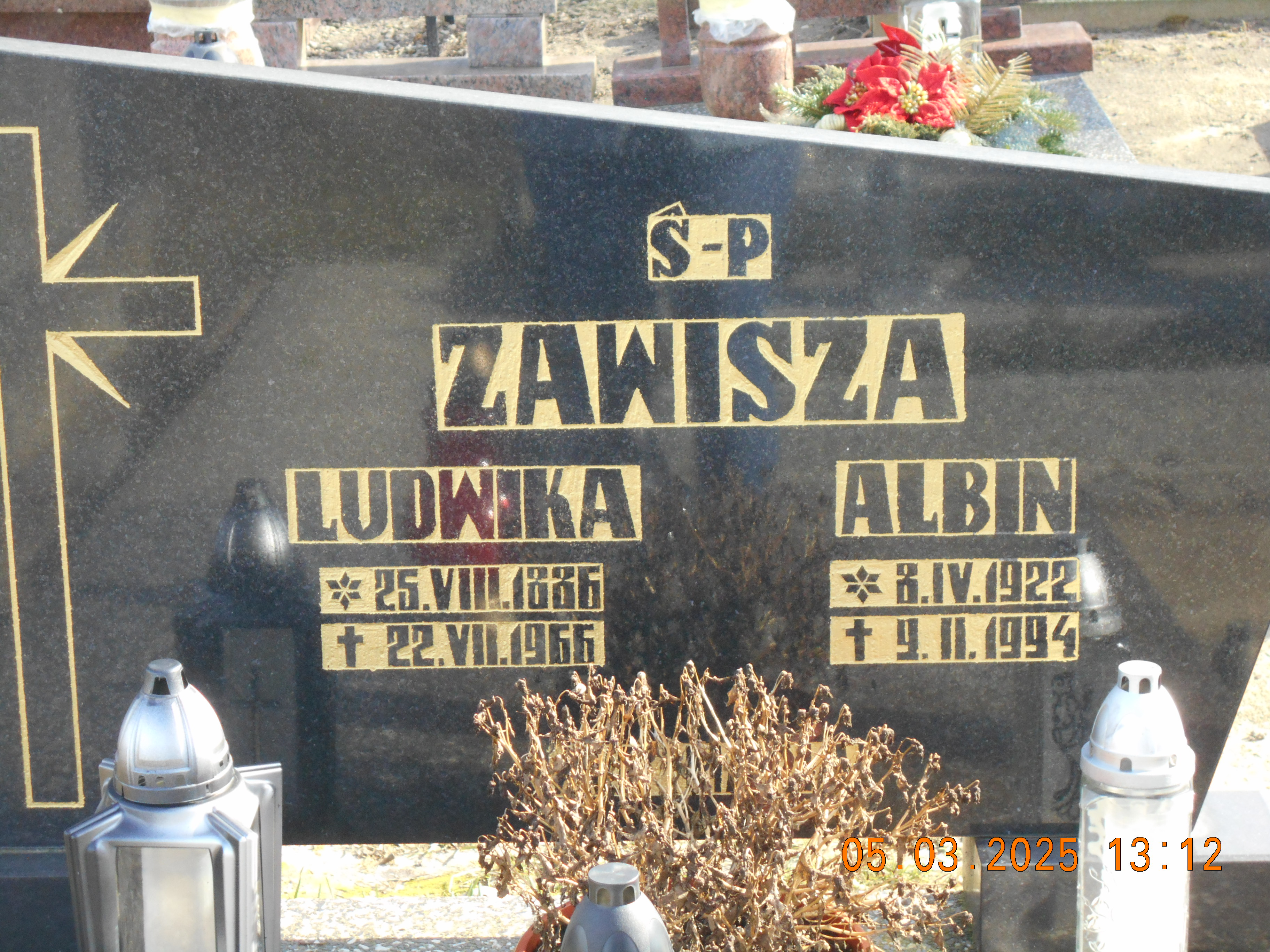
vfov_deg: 17.2
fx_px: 3155
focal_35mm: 86
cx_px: 635
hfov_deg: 22.8
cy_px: 476
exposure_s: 1/125
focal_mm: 15.4
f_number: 6.3
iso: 320
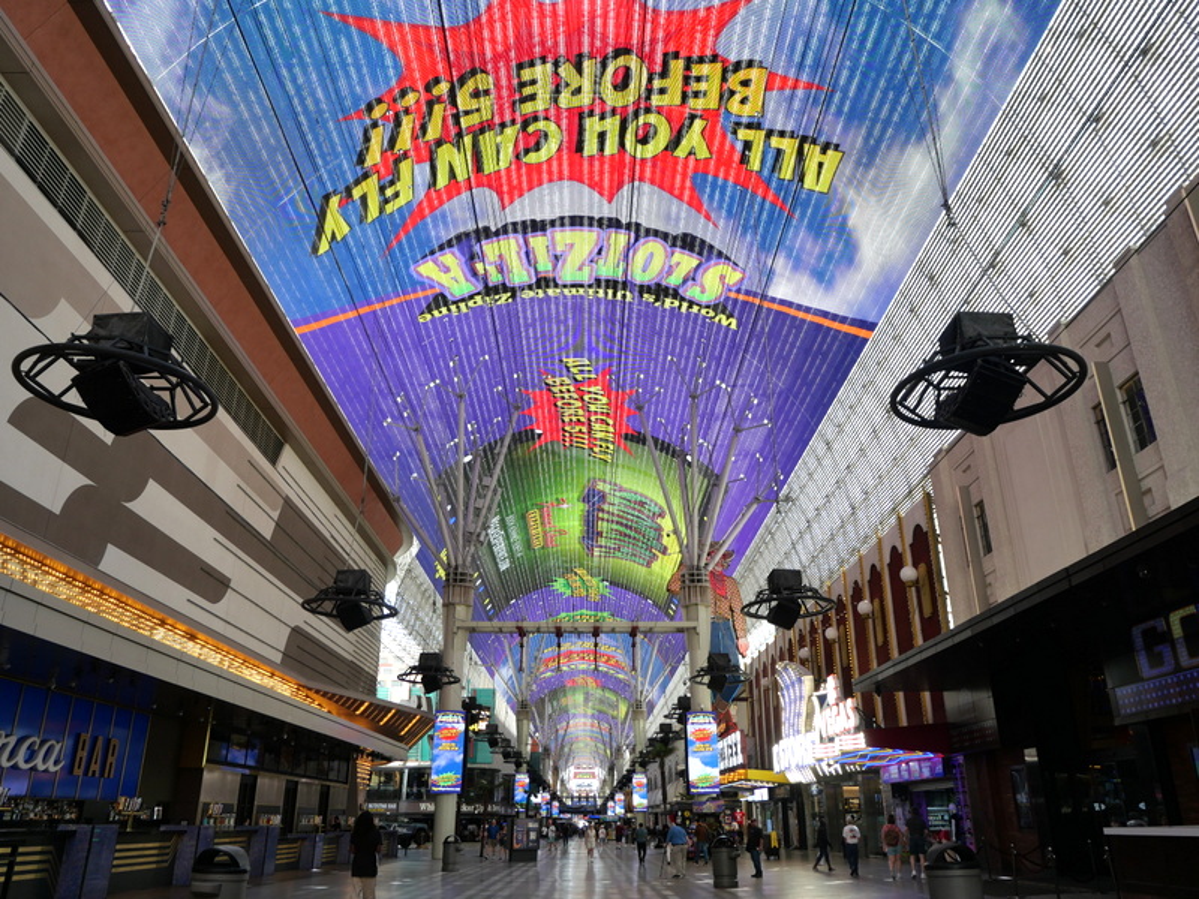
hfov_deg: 71.6
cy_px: 450
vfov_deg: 56.8
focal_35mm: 24
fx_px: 831
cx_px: 600
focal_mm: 12
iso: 200
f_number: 5
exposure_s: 1/200
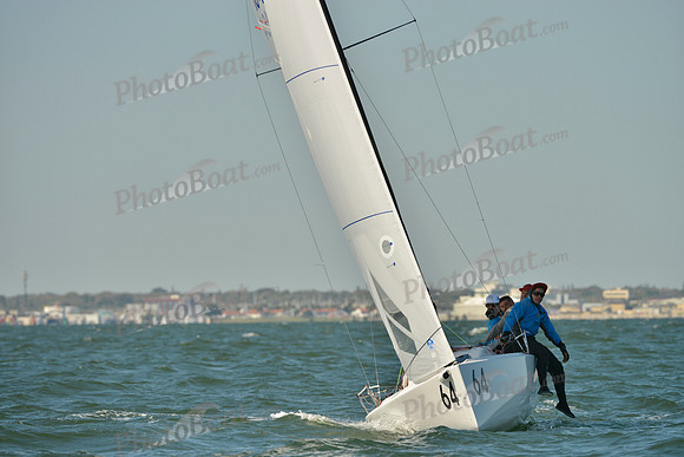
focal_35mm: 350
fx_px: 6651
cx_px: 342
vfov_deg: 3.9
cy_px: 228
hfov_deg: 5.9
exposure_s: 1/1250
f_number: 8
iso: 280
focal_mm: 350
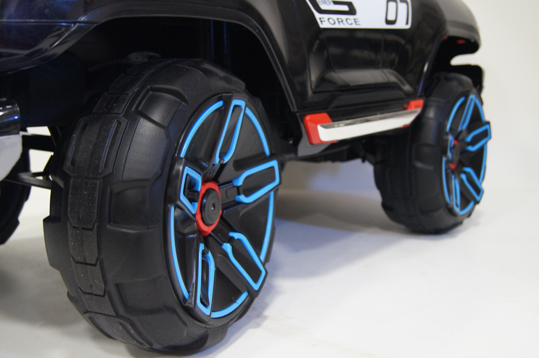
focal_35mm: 39
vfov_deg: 34.1
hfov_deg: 49.6
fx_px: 583
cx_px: 270
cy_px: 179
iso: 1600
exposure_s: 1/30
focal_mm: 26
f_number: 4.5
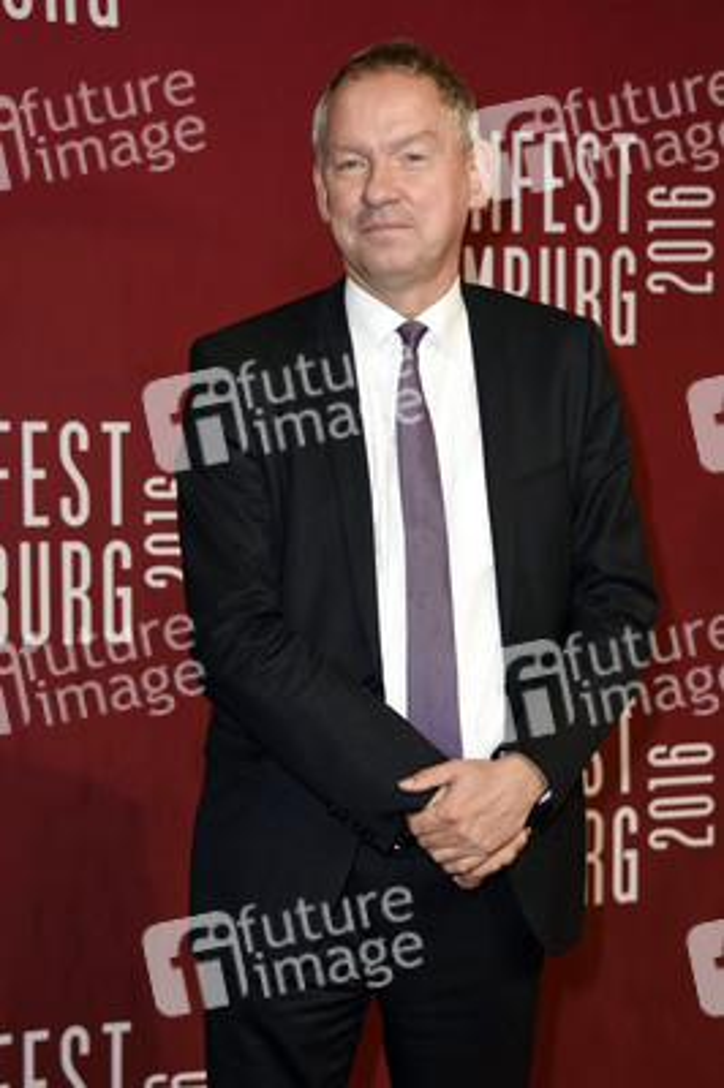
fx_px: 2055
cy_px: 544
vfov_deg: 29.7
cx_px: 362
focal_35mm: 68
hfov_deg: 20.0
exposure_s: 1/320
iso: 800
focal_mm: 68
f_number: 5.6
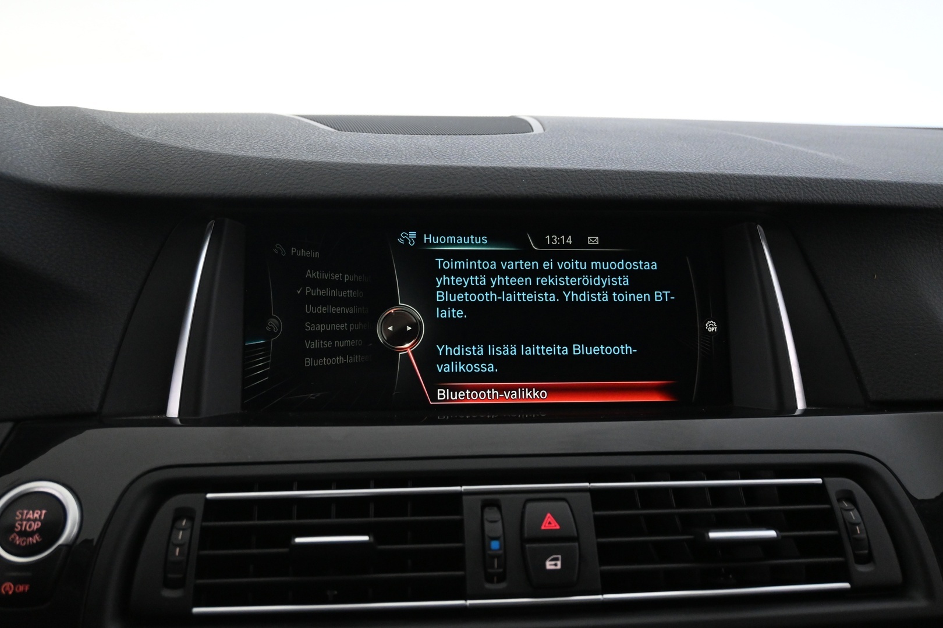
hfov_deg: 59.5
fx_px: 825
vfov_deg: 41.7
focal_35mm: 32
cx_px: 472
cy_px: 314
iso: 3200
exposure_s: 1/30
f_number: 4
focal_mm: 21
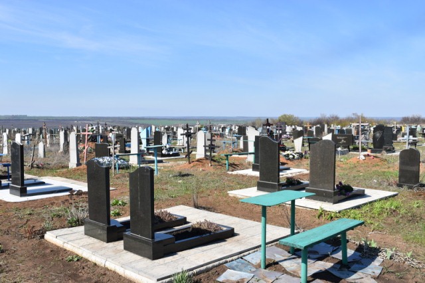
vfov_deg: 36.8
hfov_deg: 53.2
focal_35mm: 36
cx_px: 212
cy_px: 142
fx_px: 425
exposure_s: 1/400
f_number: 10
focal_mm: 24
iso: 200
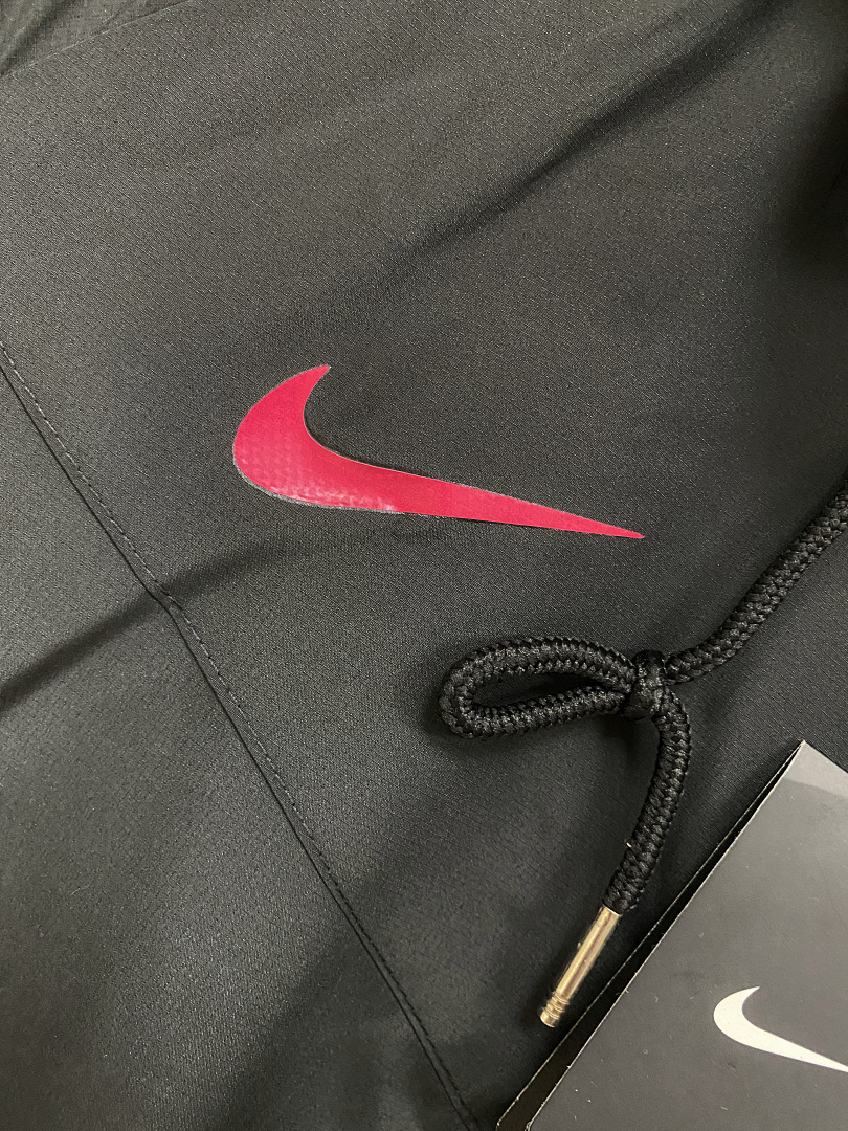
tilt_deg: -4.1
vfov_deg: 67.3
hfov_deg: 53.1
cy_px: 566
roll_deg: -37.6
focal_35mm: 26
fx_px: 849
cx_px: 424
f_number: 1.8
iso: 640
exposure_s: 1/25
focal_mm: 4.25
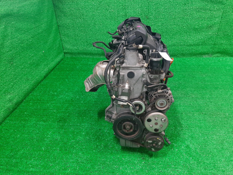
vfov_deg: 53.1
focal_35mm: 26
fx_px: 175
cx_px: 116
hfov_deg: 67.3
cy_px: 88
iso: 166
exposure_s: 1/50
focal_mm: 3.93
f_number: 1.7
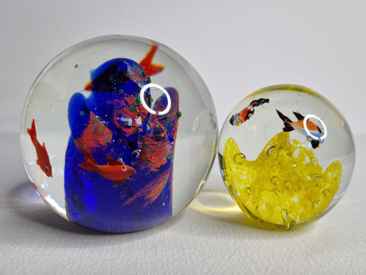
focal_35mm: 26
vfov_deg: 53.1
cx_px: 183
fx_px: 275
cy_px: 138
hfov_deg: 67.3
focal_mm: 5.4
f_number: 1.8
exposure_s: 1/108
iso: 50
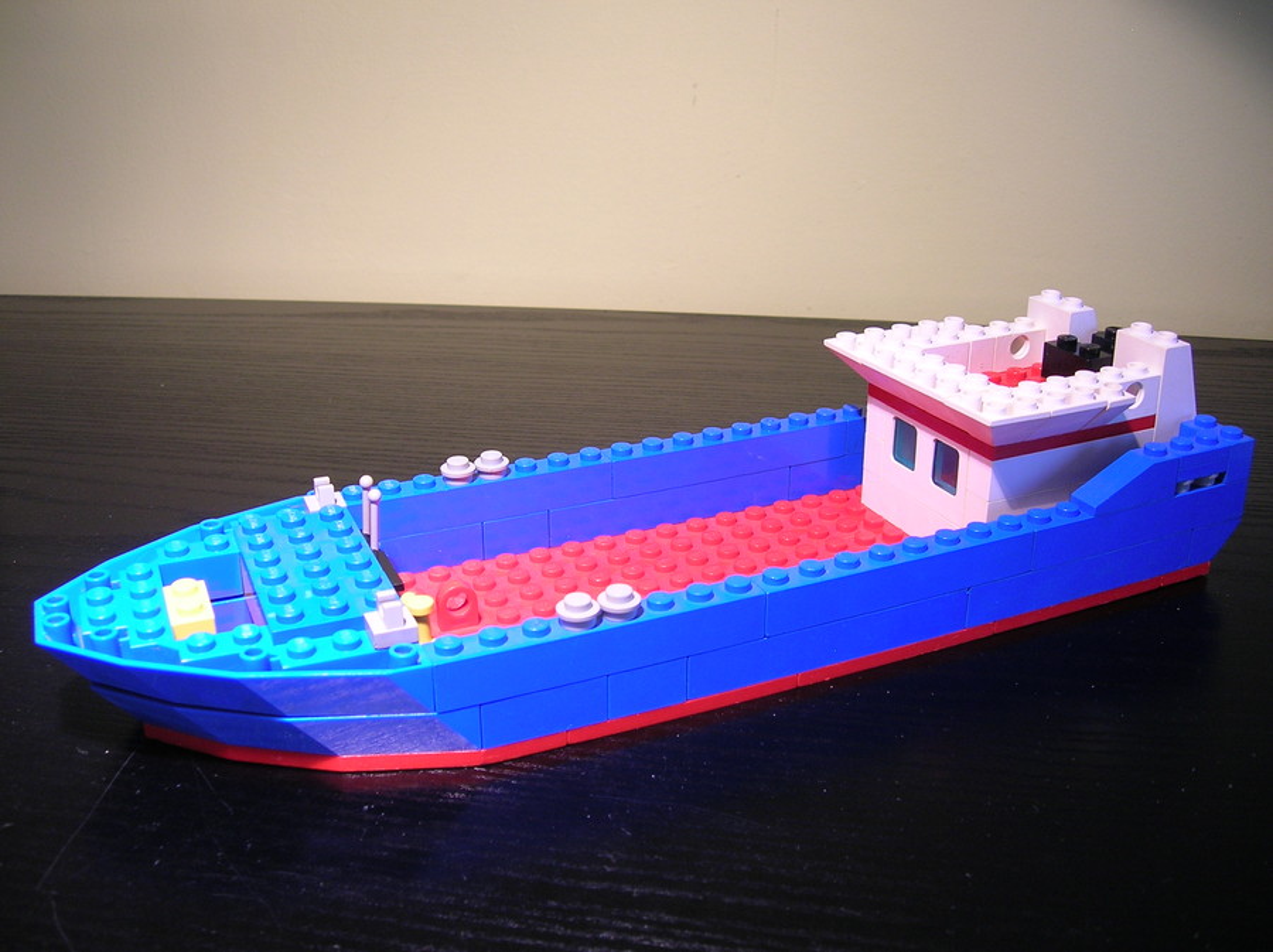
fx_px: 1249
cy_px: 476
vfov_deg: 41.7
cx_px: 636
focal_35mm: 34
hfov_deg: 54.0
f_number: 2.9
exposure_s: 1/5.1
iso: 50
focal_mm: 5.7
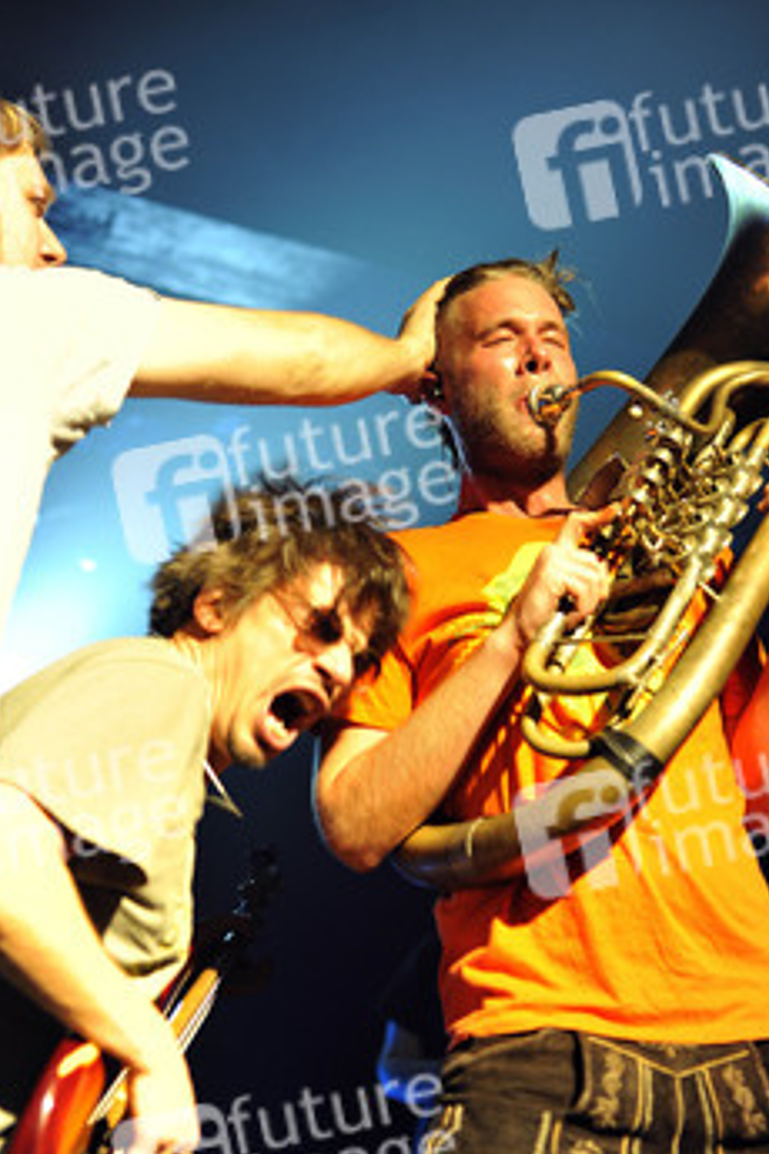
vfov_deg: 34.4
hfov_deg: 23.4
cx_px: 383
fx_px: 1858
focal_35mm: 58
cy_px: 652
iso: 1600
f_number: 2.8
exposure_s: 1/160
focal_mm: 50
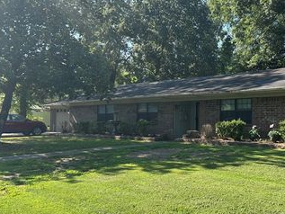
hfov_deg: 44.2
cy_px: 123
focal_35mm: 41
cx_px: 215
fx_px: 338
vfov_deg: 35.1
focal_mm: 5.7
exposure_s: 1/1009
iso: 50
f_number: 1.5
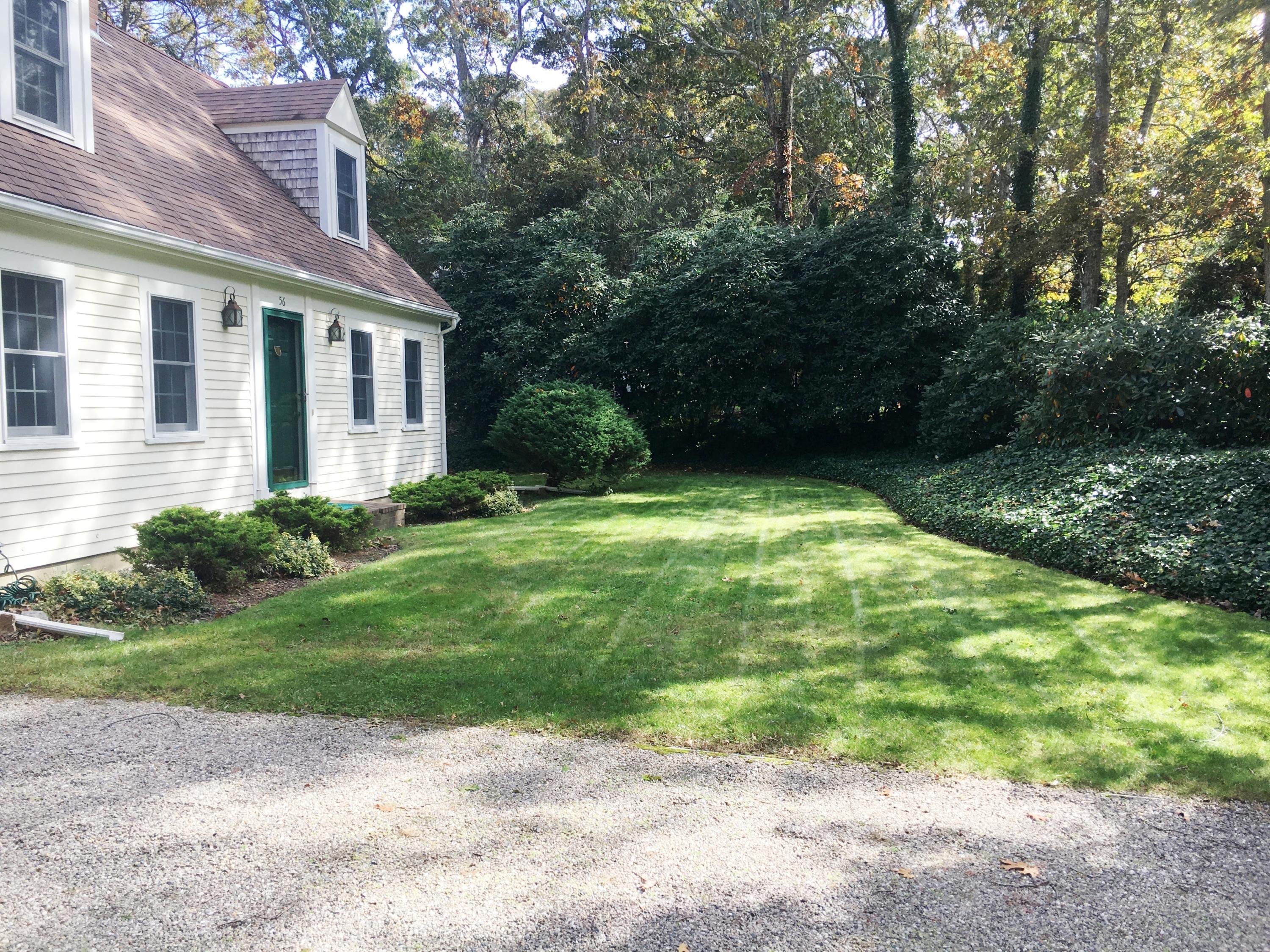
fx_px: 1064
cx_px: 635
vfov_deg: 48.2
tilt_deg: -3.6
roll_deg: +0.1
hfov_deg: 61.7
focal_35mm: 29
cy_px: 476
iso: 25
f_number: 2.2
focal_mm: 4.15
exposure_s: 1/366
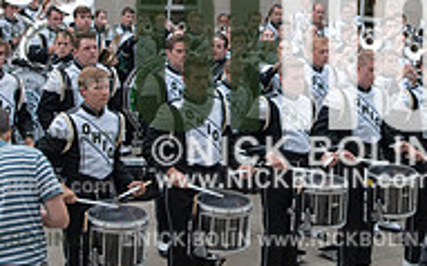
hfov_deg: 21.6
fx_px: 1116
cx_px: 293
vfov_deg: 13.6
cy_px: 84
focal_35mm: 96
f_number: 3.5
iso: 1600
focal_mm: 31
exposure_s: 1/800
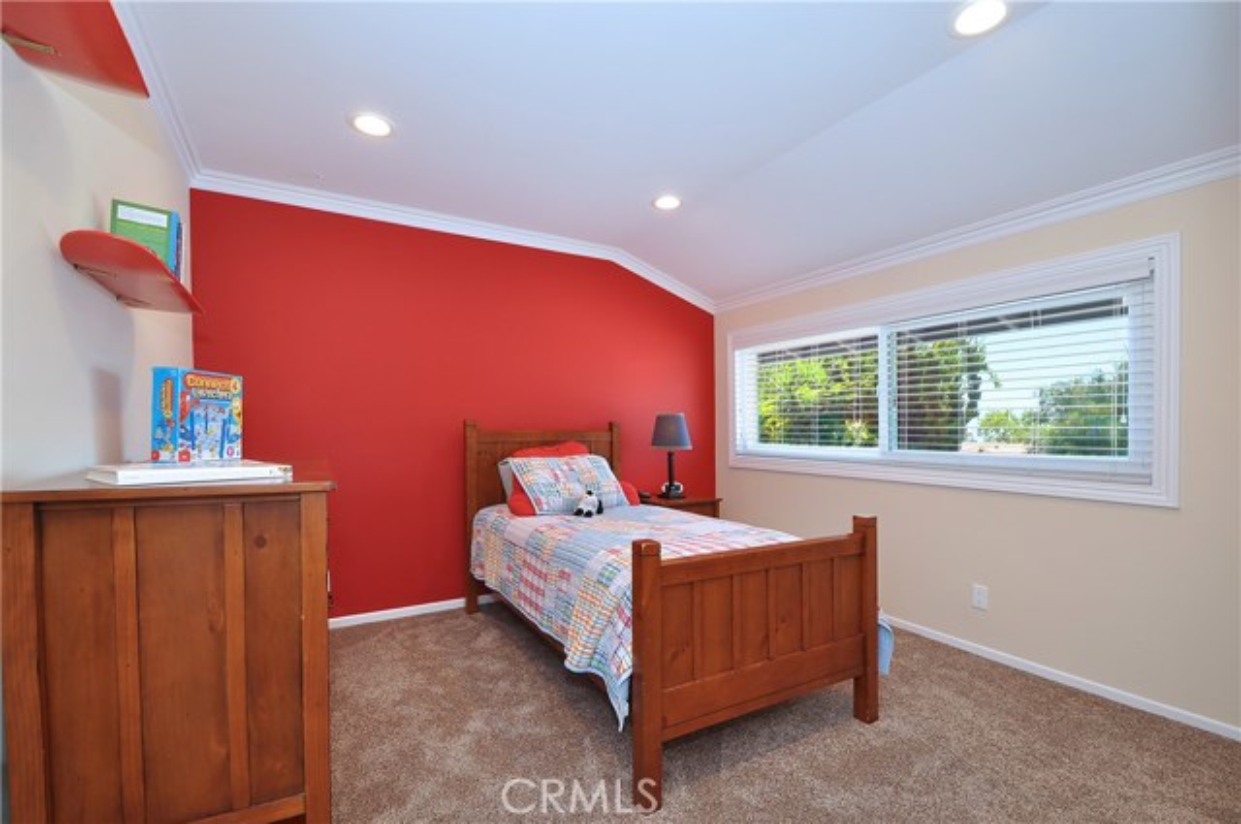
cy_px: 412
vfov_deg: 77.2
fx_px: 516
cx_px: 620
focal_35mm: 15
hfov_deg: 100.5
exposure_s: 1/15
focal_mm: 10
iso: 250
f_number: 8
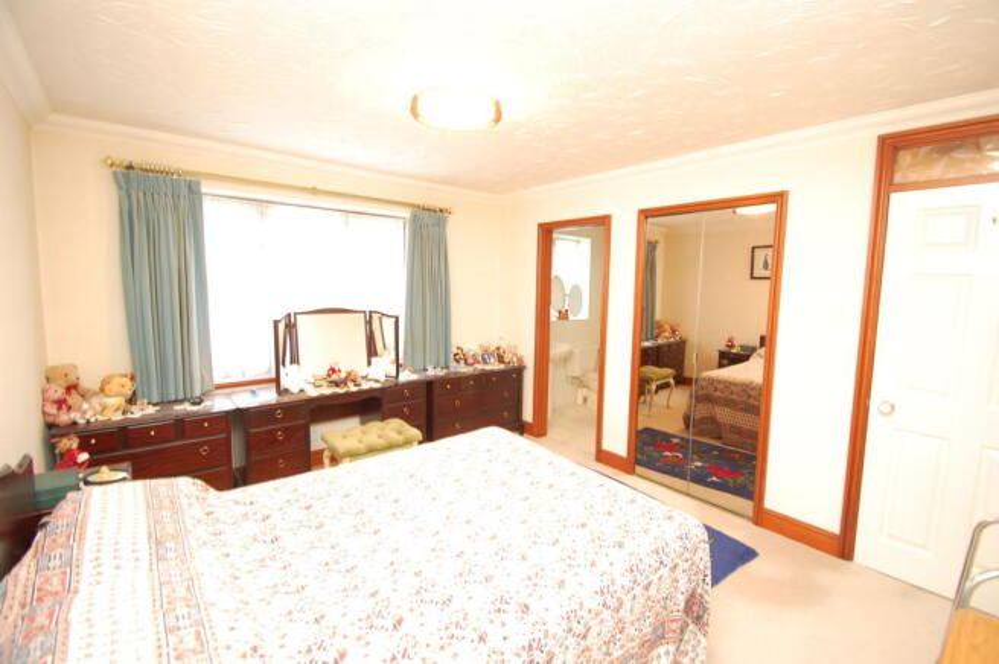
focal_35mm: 15
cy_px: 332
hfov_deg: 100.4
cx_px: 500
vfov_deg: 77.2
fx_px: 416
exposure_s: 1/5
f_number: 5.6
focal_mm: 10
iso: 400
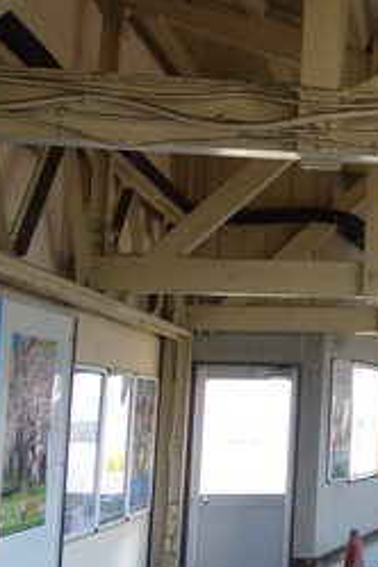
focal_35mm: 72
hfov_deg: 16.9
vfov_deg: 28.1
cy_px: 281
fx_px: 1134
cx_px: 592
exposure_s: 1/100
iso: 125
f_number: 2
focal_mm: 10.4
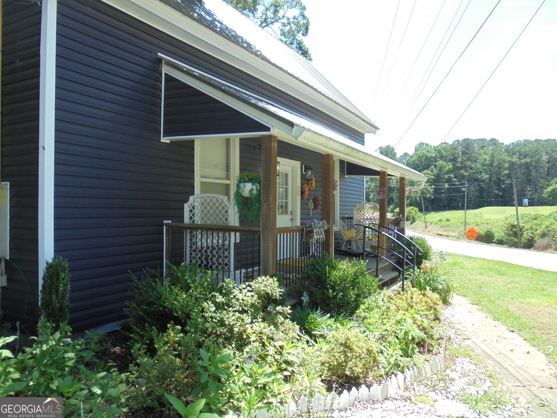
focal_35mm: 26
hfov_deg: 67.3
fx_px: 418
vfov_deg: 53.1
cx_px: 278
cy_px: 209
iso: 100
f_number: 3.5
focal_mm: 4.6
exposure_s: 1/250
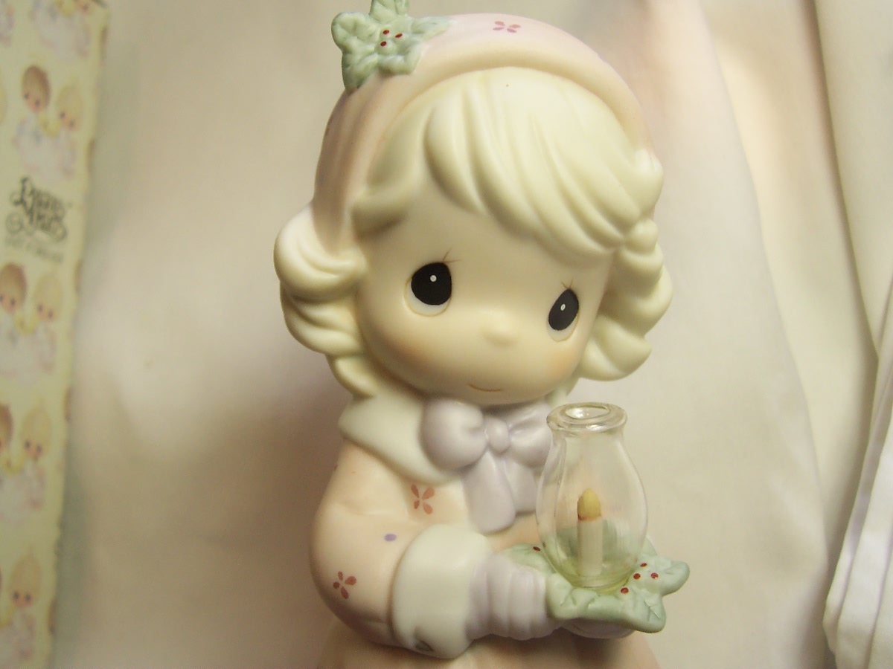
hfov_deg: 50.1
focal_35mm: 37
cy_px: 334
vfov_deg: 38.7
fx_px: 955
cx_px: 446
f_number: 2.8
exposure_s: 1/90
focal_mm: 5.6
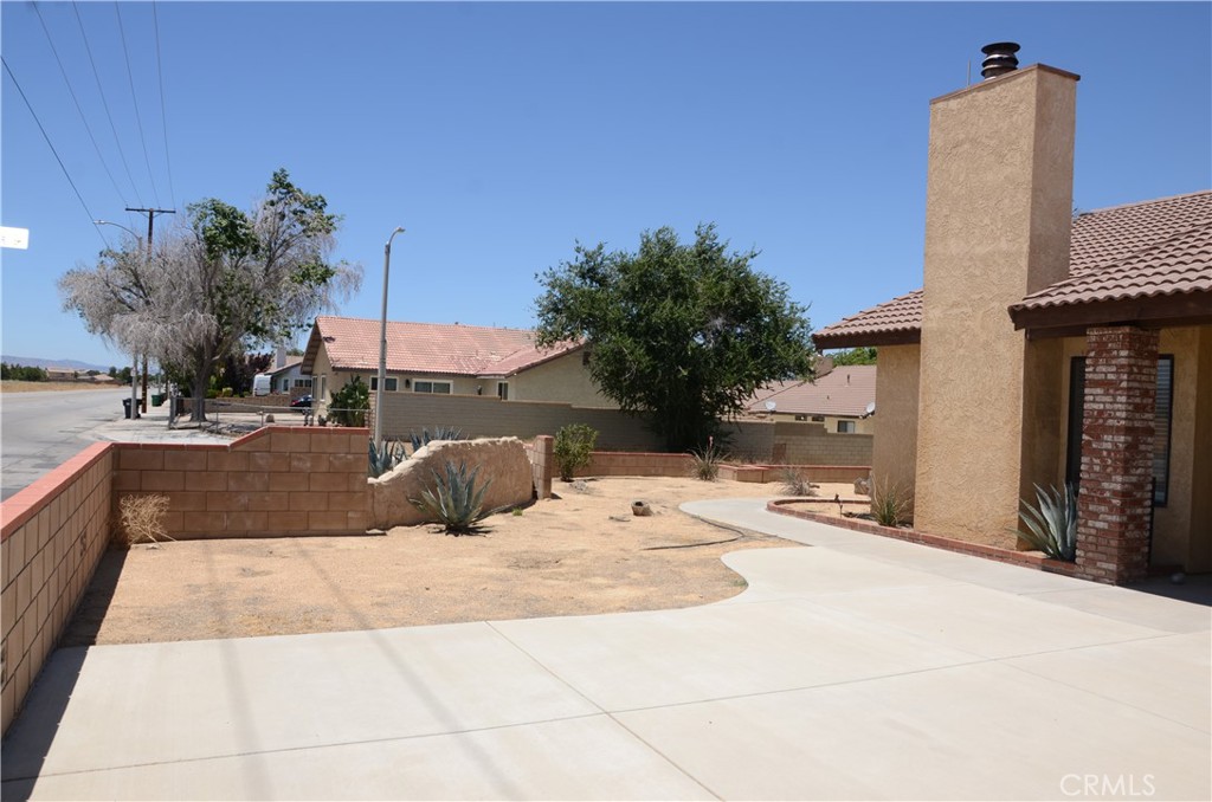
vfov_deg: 47.7
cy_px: 401
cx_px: 606
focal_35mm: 27
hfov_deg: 67.5
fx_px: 907
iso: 100
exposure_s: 1/250
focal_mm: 18
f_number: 10
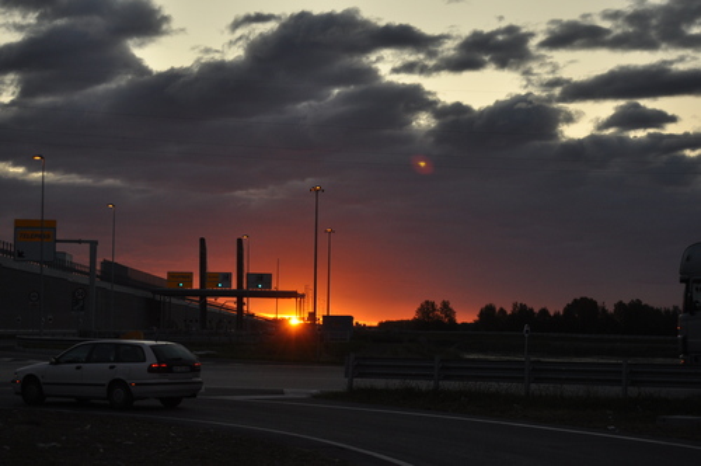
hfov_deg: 29.3
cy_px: 233
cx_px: 350
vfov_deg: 19.7
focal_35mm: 69
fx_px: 1342
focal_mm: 46
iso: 320
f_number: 5.3
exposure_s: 1/400
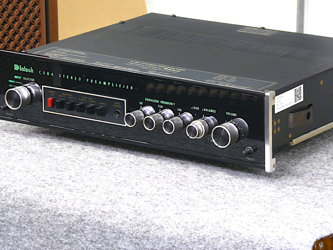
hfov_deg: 10.6
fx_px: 1799
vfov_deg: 7.9
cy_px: 102
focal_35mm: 187
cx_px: 188
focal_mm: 25.6
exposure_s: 1/1.6
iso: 100
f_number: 5.4
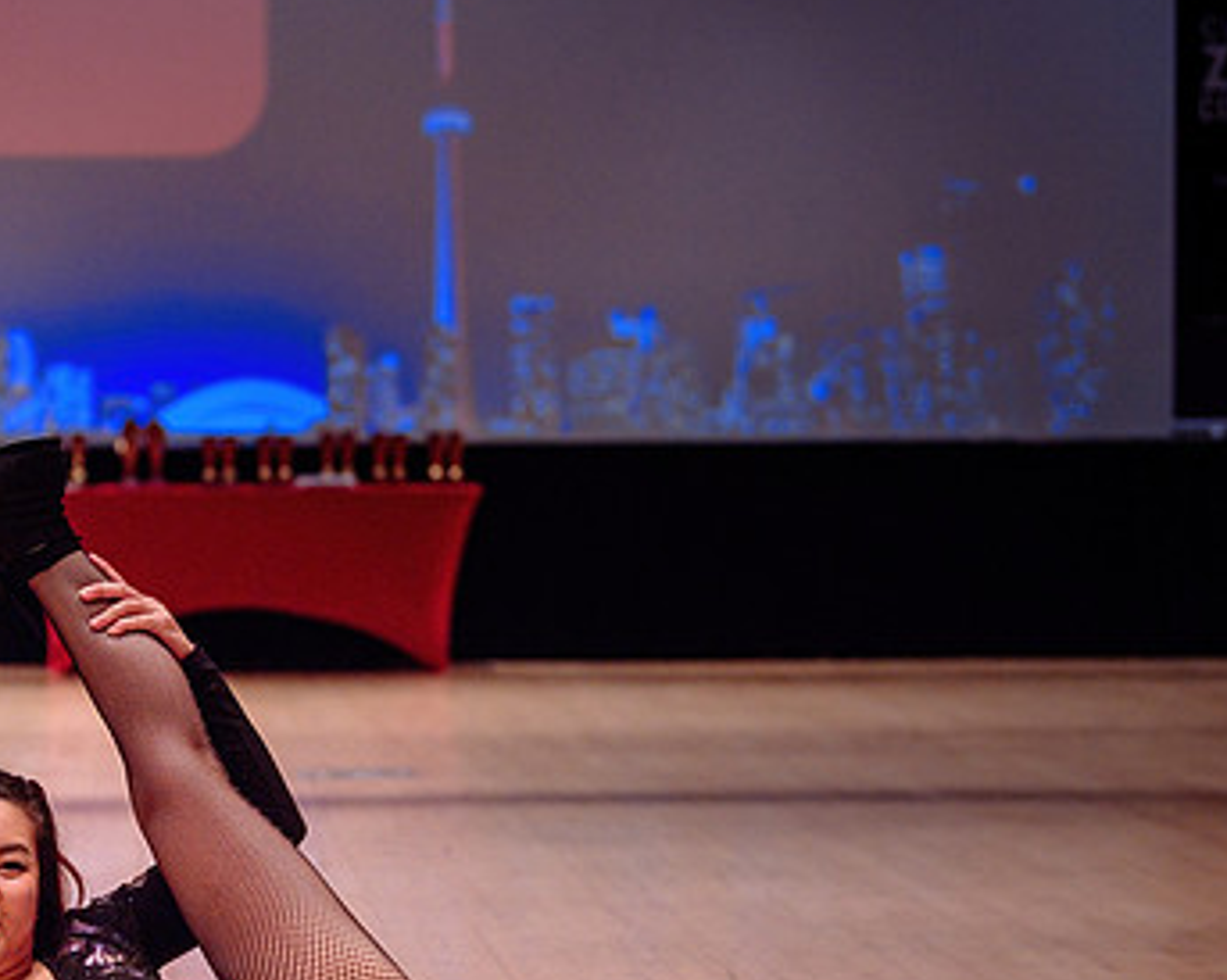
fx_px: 4573
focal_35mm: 126
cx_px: 345
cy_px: 733
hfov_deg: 15.2
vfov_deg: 12.2
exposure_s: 1/160
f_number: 2.8
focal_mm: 70
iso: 1600
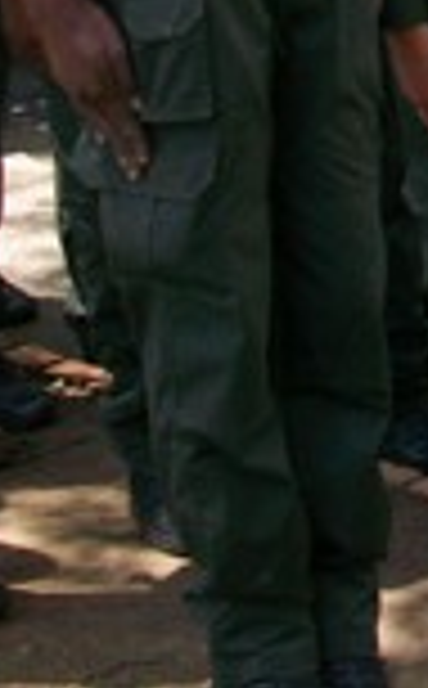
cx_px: 1009
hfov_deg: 10.3
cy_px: -151
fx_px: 2081
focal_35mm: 111
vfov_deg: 17.8
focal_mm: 5.7
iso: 64
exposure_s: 1/160
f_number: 2.8
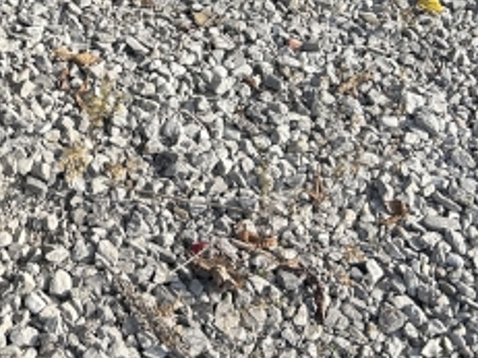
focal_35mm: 90
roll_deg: +1.6
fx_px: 1242
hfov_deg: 20.1
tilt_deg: -33.3
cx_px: -137
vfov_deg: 15.4
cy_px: -149
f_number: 1.5
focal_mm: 5.7
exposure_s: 1/2045
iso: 50
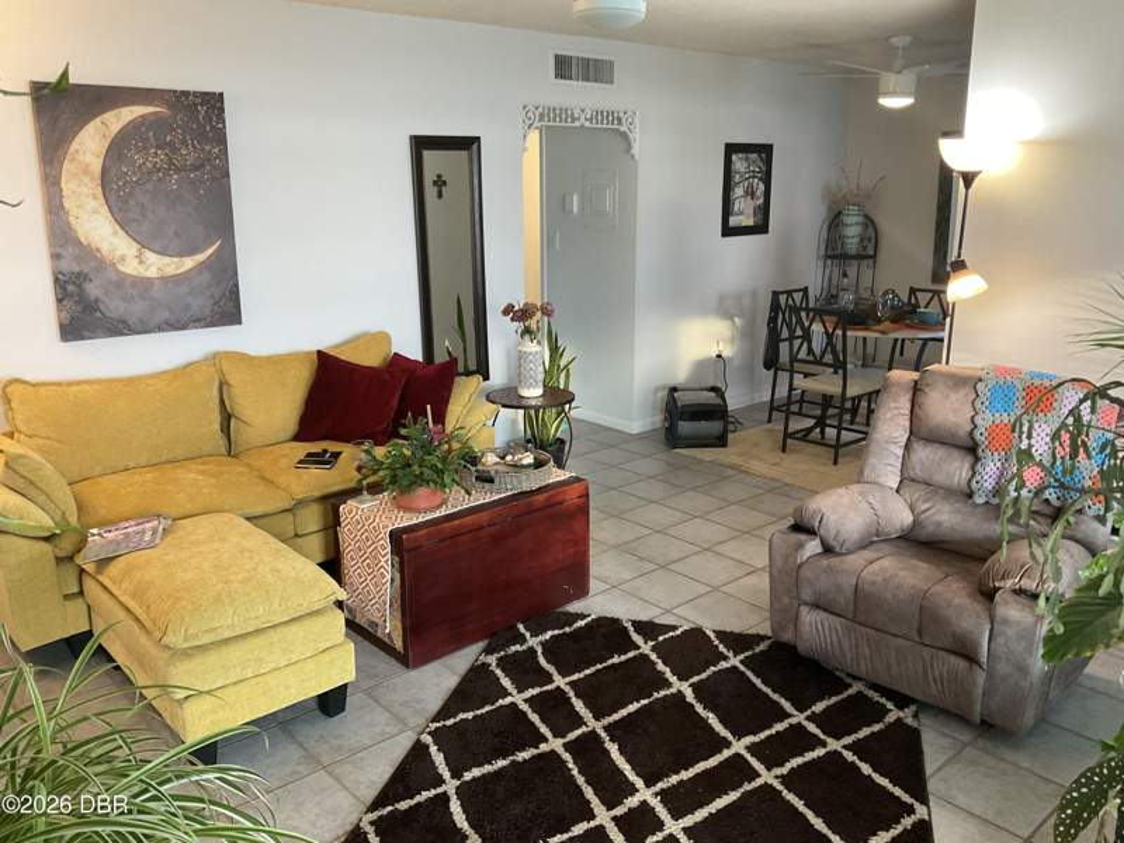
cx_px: 562
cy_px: 422
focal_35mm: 29
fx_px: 942
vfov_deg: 48.2
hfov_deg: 61.7
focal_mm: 3
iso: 160
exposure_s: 1/60
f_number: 1.8
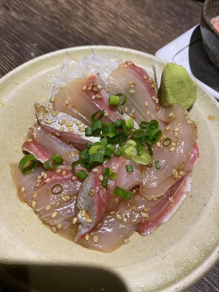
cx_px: 110
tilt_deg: -59.5
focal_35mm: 25
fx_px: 211
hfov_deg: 54.9
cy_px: 146
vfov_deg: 69.4
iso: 125
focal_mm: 4.25
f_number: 1.8
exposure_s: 1/50
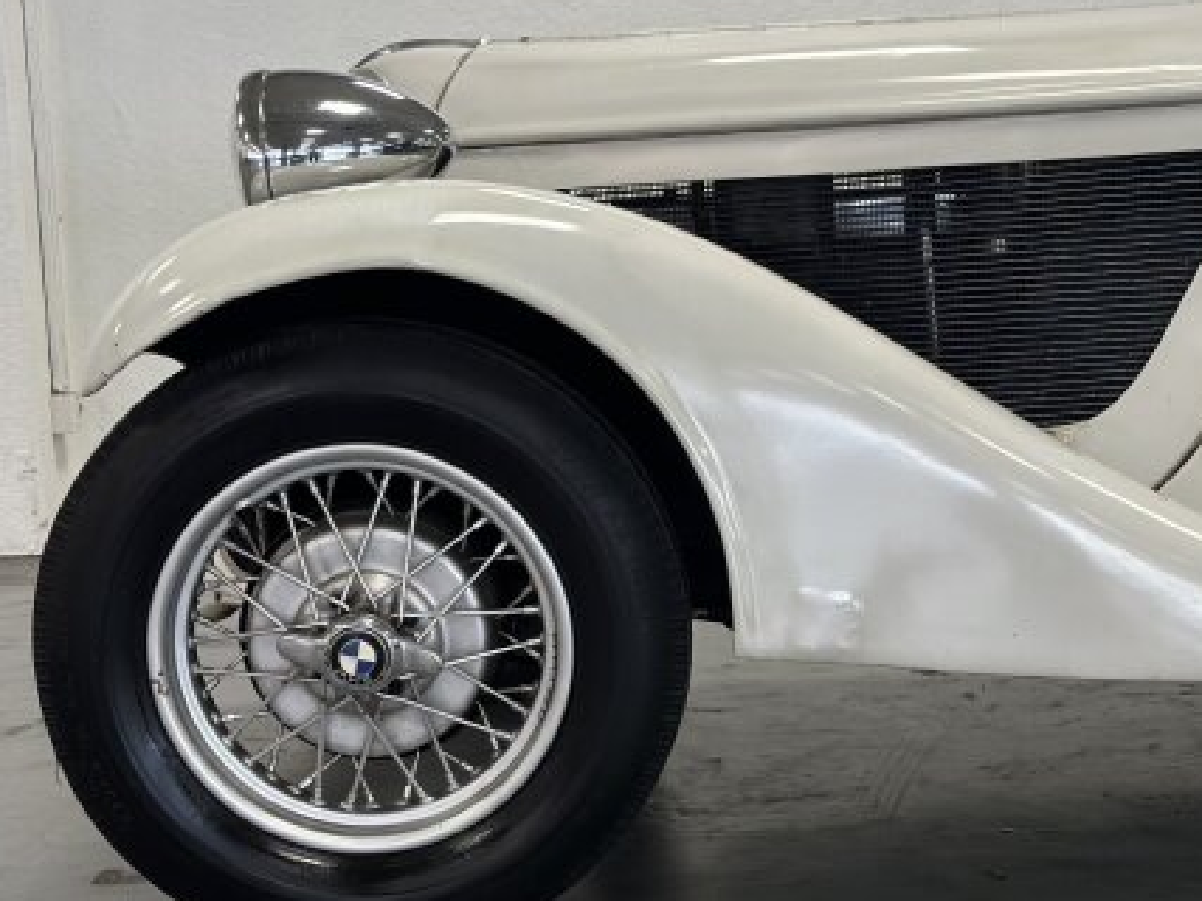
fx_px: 2499
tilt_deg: -7.5
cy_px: 459
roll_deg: +1.7
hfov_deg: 26.9
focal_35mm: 72
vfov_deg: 20.4
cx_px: 788
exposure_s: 1/121
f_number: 1.78
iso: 100
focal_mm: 6.86
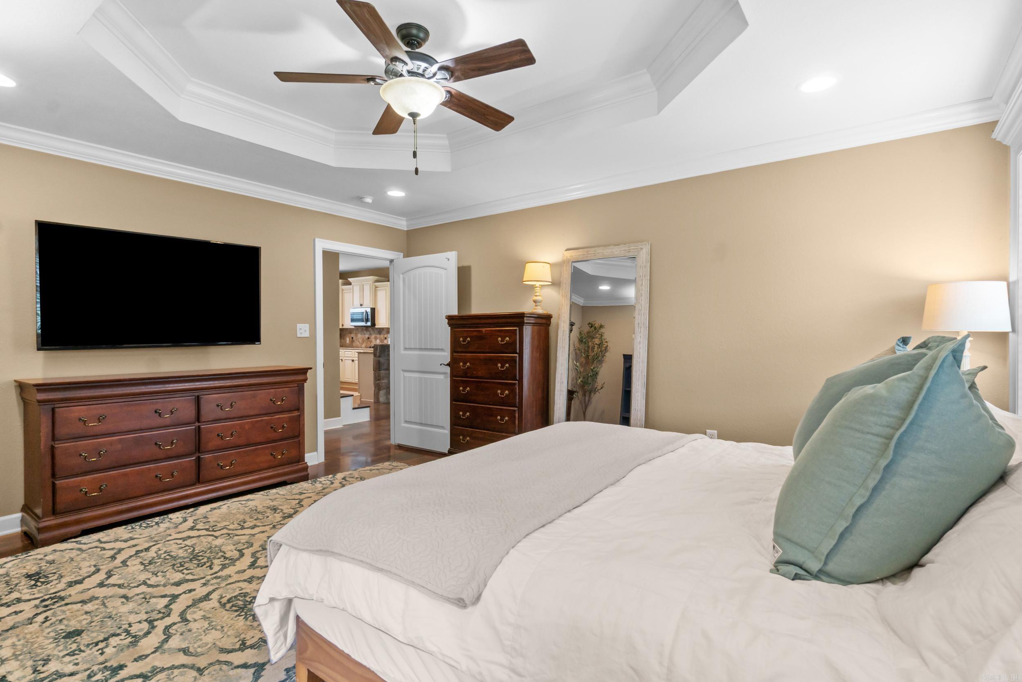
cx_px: 511
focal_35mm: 16
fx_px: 468
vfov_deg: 72.1
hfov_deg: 95.0
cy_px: 341
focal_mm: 11
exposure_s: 1/8
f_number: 9
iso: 250
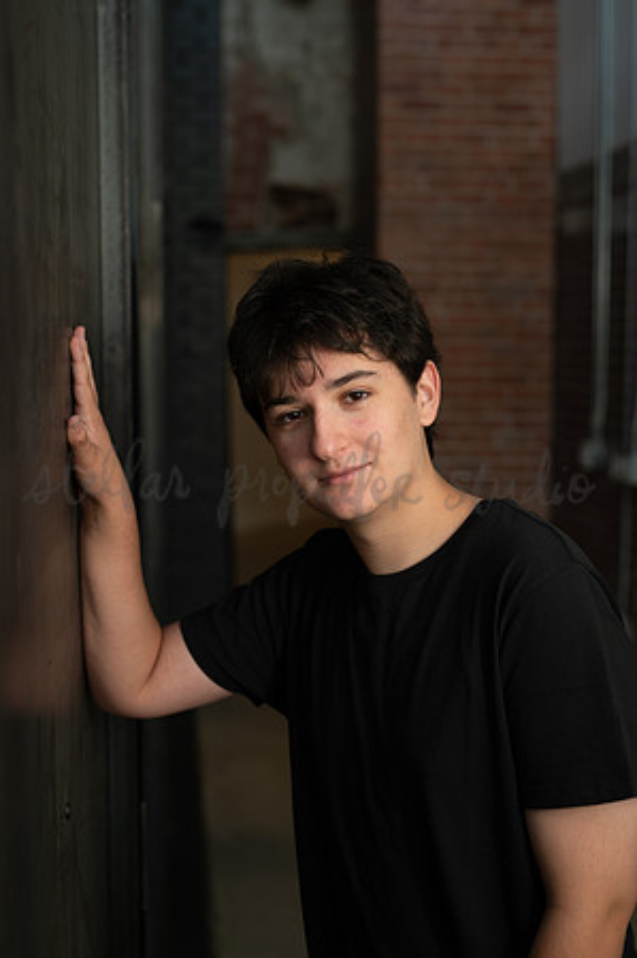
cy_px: 479
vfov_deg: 39.6
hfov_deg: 26.9
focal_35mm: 50
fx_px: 1330
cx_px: 318
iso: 500
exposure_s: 1/200
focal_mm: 50
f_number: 3.5
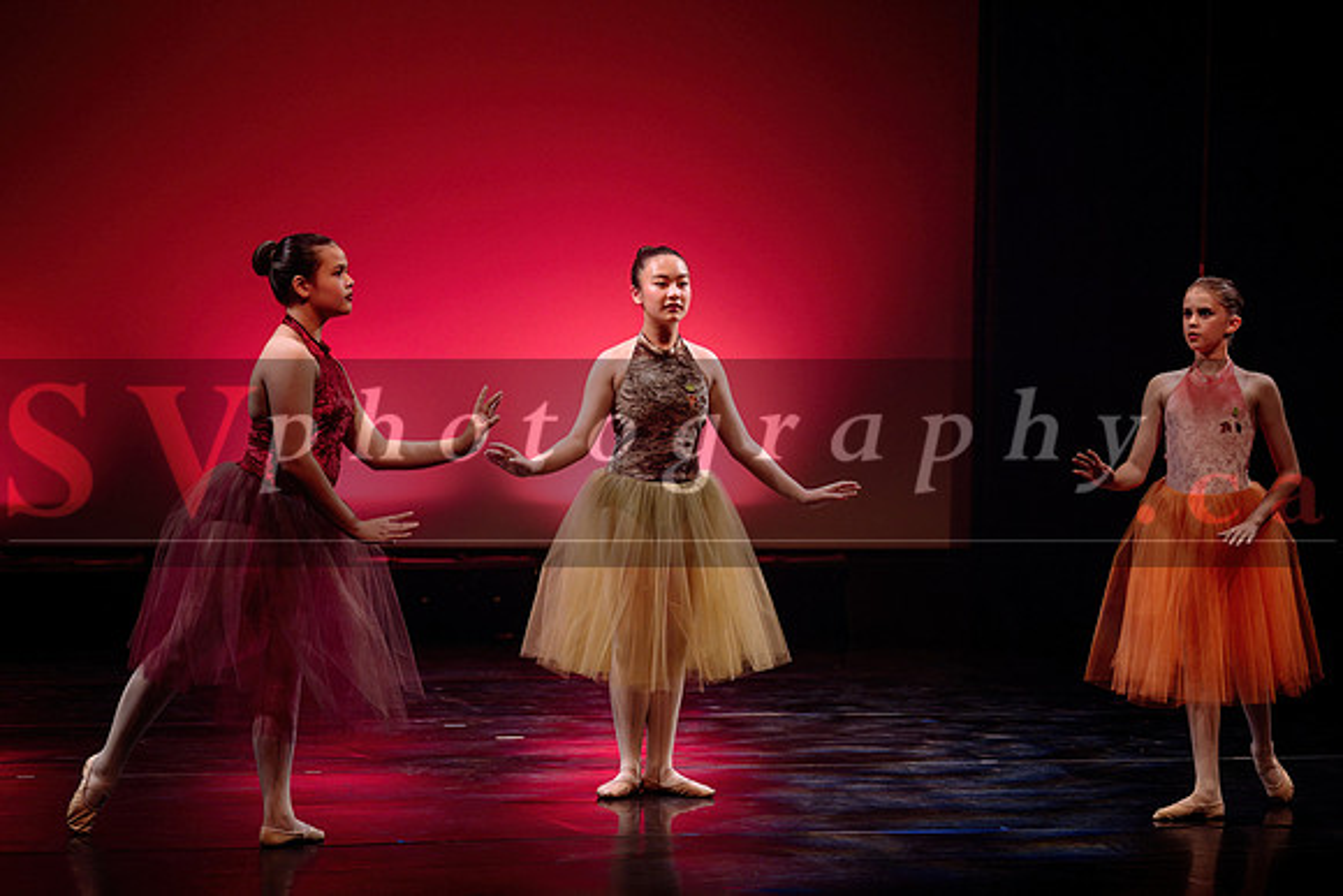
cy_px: 425
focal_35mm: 122
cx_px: 672
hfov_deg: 16.8
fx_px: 4553
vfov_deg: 11.2
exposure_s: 1/320
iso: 1600
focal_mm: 116
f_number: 2.8
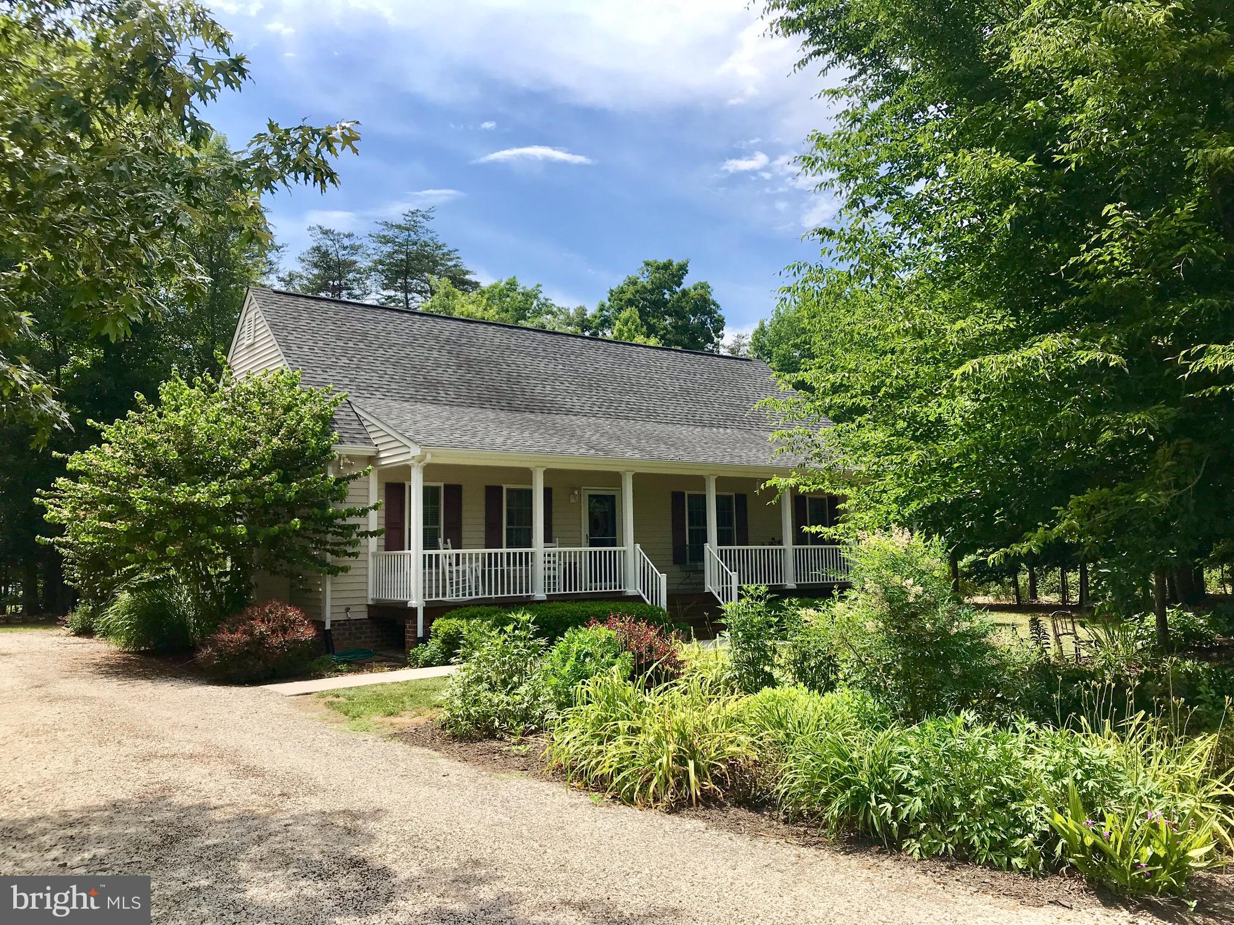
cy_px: 462
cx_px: 617
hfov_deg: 63.4
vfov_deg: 49.7
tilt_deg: +5.5
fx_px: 998
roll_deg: +0.5
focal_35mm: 28
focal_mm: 3.99
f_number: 1.8
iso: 20
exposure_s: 1/2336
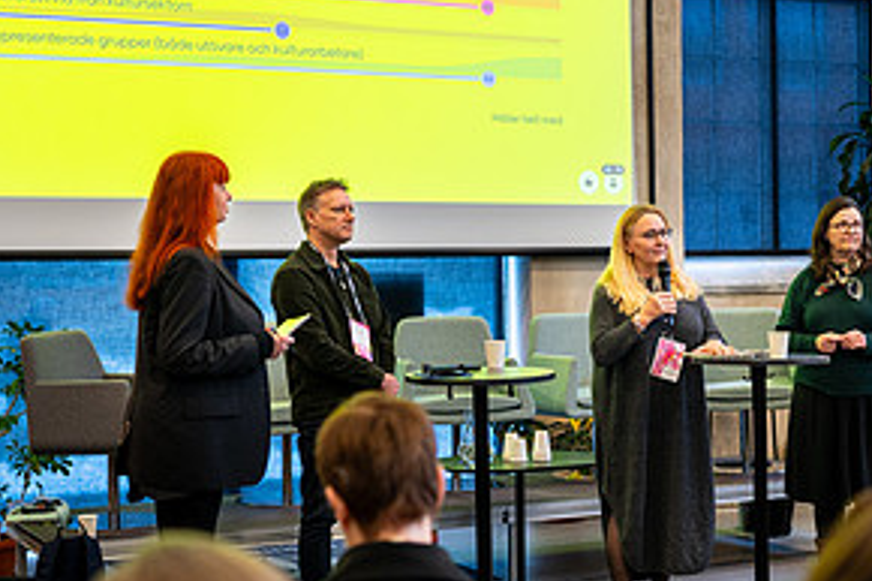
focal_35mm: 70
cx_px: 475
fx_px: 1695
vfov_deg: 19.4
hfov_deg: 28.8
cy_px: 257
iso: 500
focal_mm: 35
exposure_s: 1/160
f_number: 2
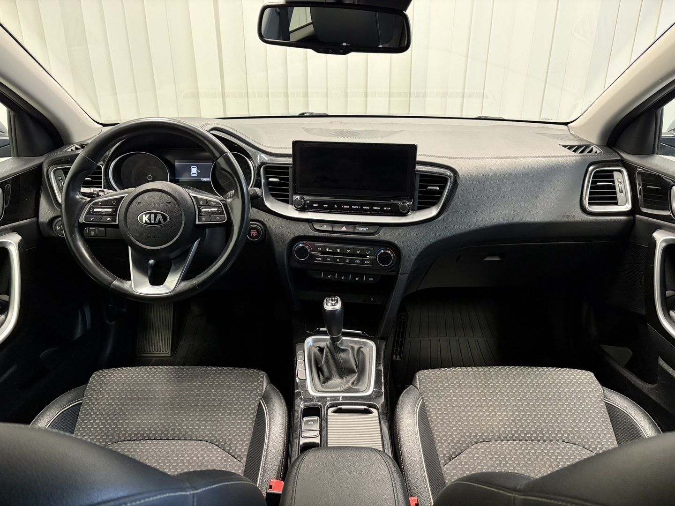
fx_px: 507
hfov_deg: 67.3
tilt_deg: -23.8
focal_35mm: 26
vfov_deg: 53.1
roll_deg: +0.8
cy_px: 253
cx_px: 338
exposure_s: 1/50
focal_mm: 5.96
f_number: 1.6
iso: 320
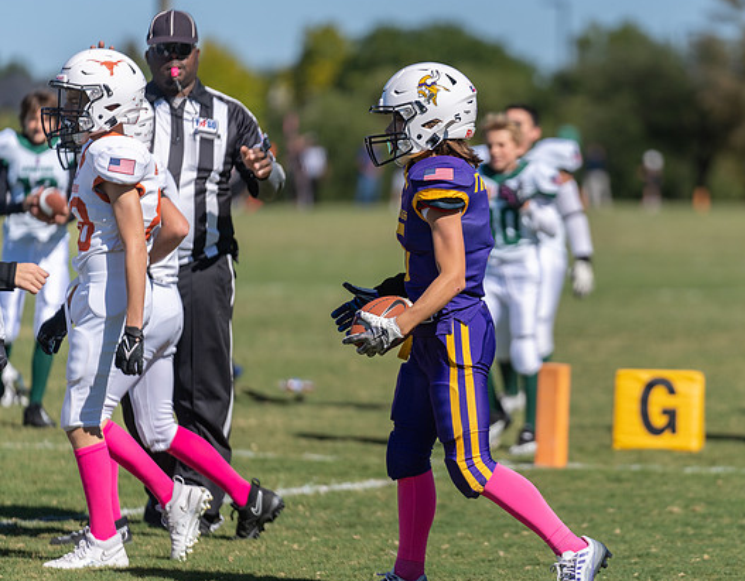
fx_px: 6026
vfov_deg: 5.5
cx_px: 493
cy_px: 291
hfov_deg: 7.1
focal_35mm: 276
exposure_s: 1/3200
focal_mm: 200
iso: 100
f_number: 2.8
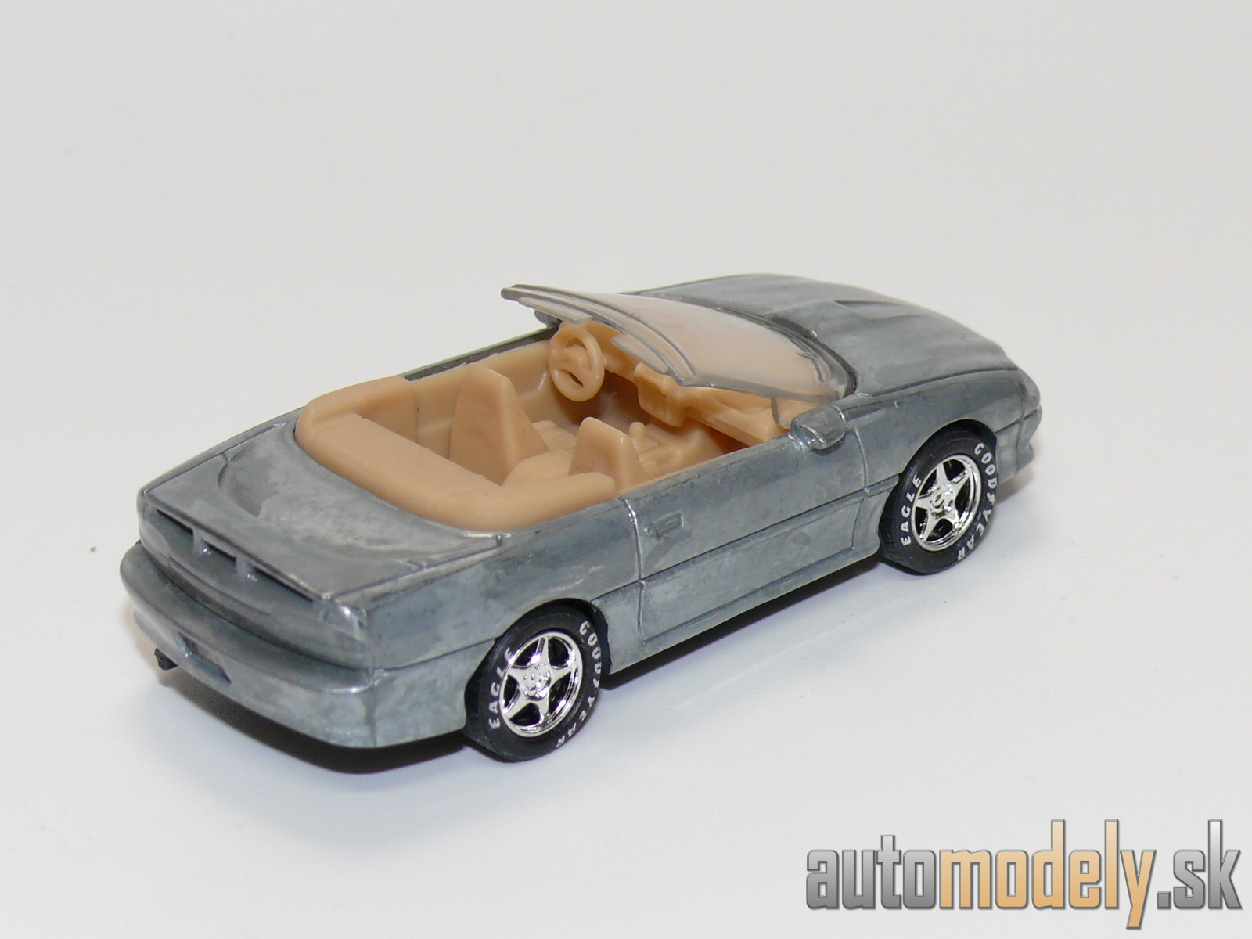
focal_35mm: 103
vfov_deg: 14.4
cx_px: 626
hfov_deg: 19.1
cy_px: 470
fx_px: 3725
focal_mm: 13.6
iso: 100
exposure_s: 1/30
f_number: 4
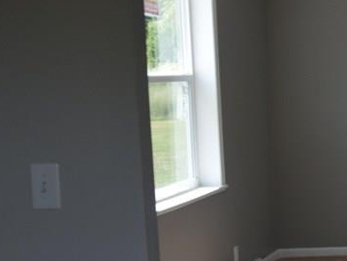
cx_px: 475
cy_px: 117
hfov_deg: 18.2
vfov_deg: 15.0
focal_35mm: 99
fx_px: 993
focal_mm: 24
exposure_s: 1/100
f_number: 5
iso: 400
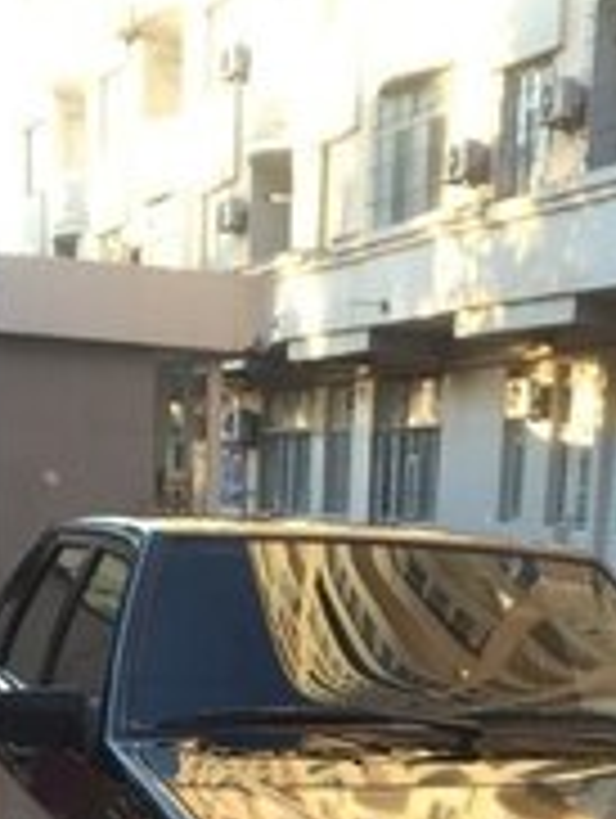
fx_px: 1870
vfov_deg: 22.4
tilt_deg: -13.9
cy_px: 1030
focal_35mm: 79
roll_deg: -4.6
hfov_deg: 18.6
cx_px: 423
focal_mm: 4.15
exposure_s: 1/126
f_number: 2.2
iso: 32
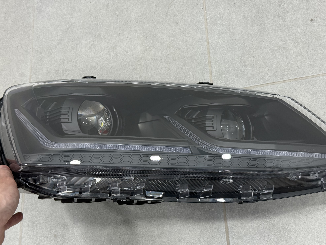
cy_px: 124
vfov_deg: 29.7
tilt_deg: -63.6
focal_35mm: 49
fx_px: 461
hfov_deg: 38.9
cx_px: 164
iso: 100
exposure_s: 1/243
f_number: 1.78
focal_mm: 6.76
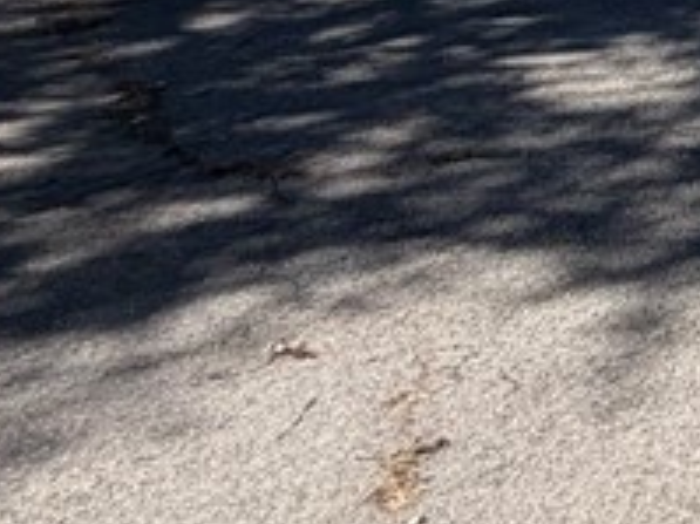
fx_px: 1455
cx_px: 1527
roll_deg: -1.5
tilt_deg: +1.4
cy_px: -359
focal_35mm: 72
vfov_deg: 17.4
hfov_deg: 16.8
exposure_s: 1/770
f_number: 2.2
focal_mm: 2.22
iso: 32
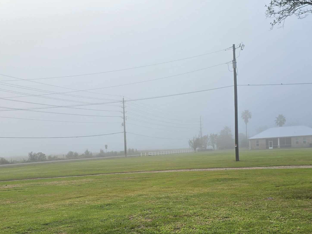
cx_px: 162
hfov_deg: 38.9
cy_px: 187
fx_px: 442
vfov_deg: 29.0
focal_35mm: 49
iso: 12
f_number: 1.7
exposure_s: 1/211
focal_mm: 6.3
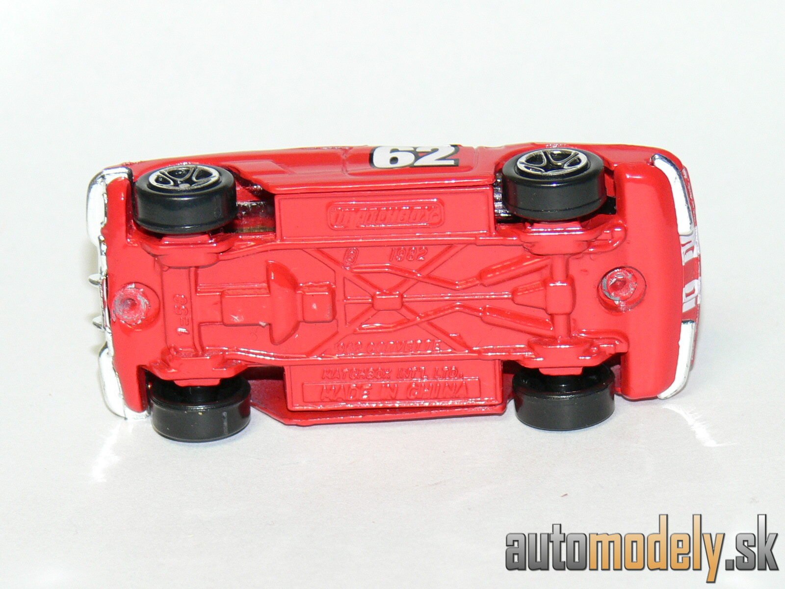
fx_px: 3969
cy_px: 294
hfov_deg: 11.3
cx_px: 392
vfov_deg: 8.5
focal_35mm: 175
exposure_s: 1/30
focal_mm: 23.2
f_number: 3.6
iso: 100
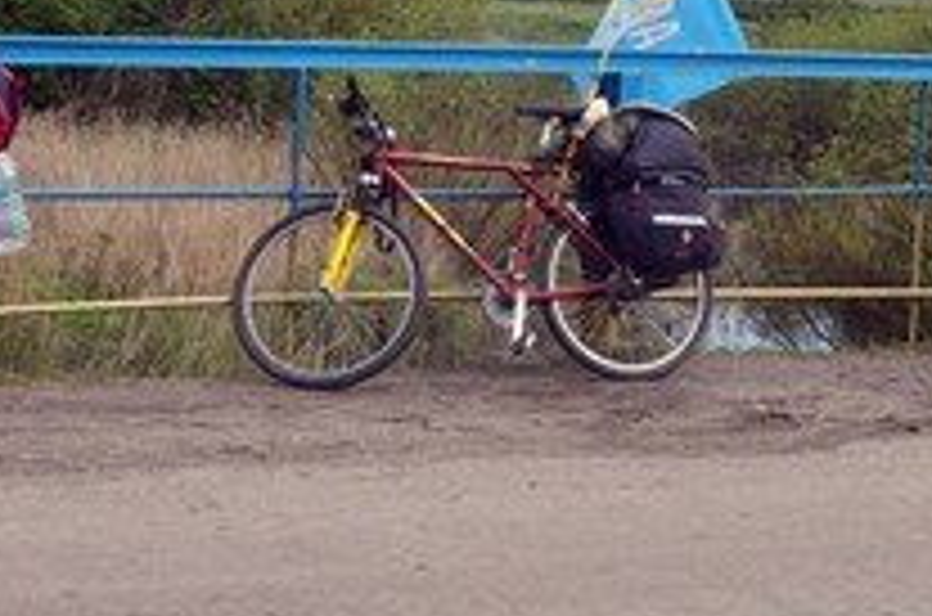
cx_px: 603
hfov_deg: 17.5
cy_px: 151
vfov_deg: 11.7
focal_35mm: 117
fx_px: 3014
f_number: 13
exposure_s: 1/80
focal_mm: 23
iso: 100
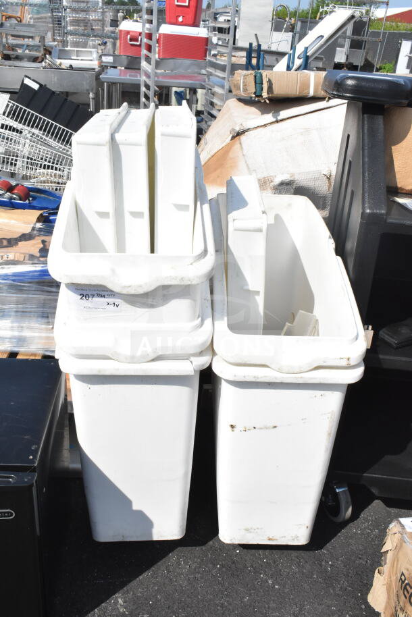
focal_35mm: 33
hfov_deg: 40.0
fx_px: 566
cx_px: 206
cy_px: 308
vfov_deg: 57.2
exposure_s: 1/1250
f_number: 18
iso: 1600
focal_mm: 22
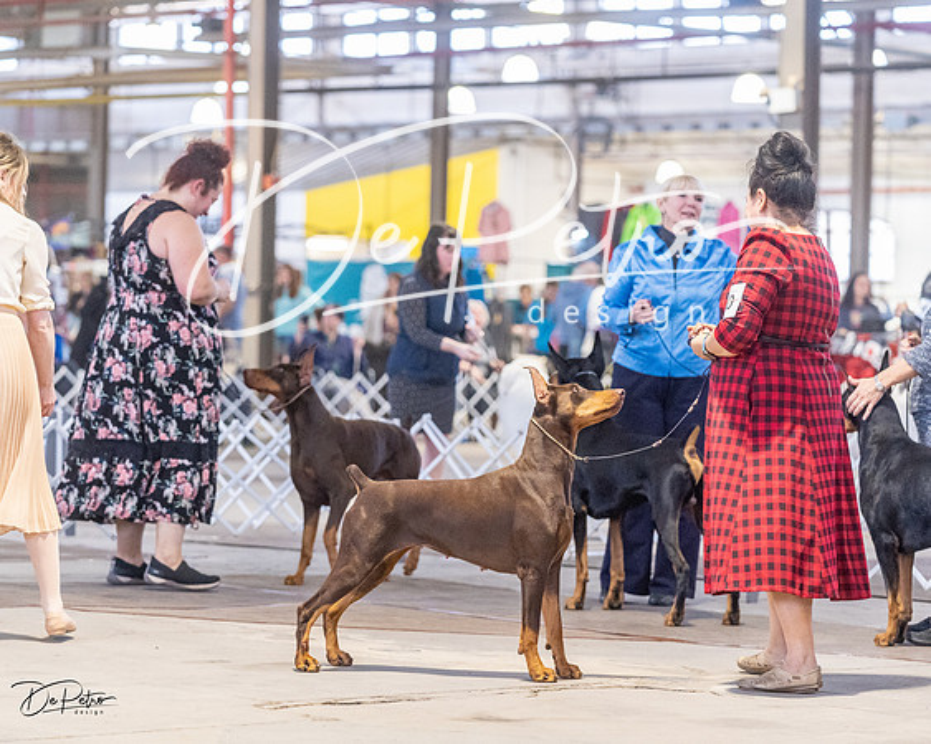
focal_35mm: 136
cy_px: 372
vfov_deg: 11.3
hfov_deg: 14.1
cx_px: 466
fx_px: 3753
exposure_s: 1/320
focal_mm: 121
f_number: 3.5
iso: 6400
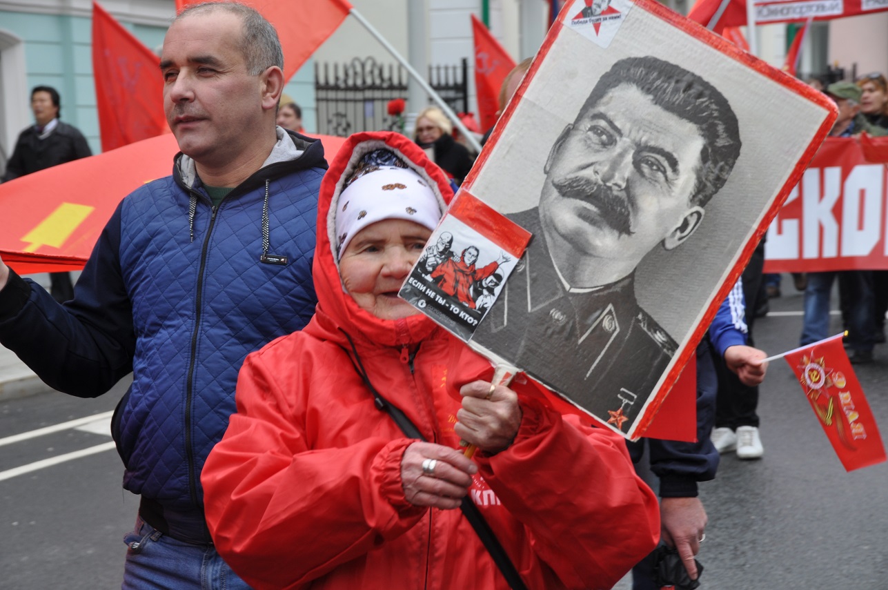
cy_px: 295
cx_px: 444
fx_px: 2772
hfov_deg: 18.2
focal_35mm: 112
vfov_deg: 12.1
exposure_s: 1/125
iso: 200
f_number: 5.6
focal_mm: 75
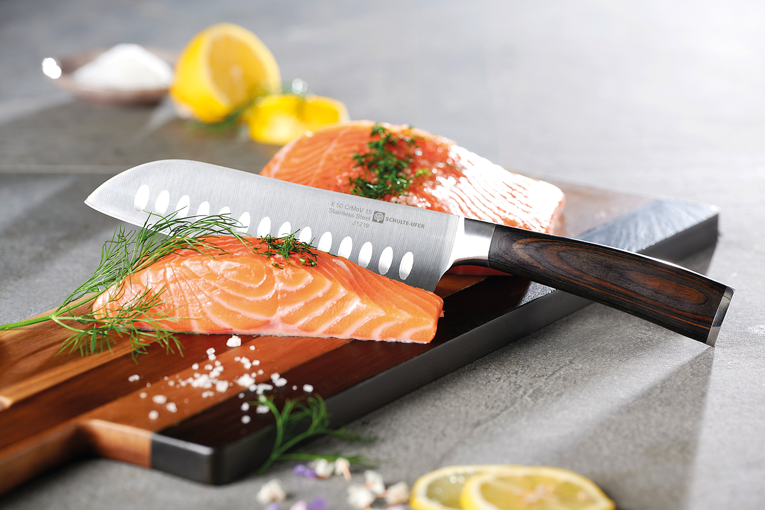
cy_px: 255
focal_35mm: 140
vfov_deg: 9.8
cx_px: 382
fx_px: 2975
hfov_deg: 14.7
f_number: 5.6
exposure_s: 1/100
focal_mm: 140
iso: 31
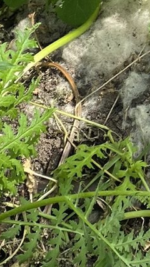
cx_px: 292
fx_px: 962
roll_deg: +0.8
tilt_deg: -37.8
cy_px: -150
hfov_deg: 8.5
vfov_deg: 14.6
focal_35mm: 136
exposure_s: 1/827
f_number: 1.8
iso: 32
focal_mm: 4.25
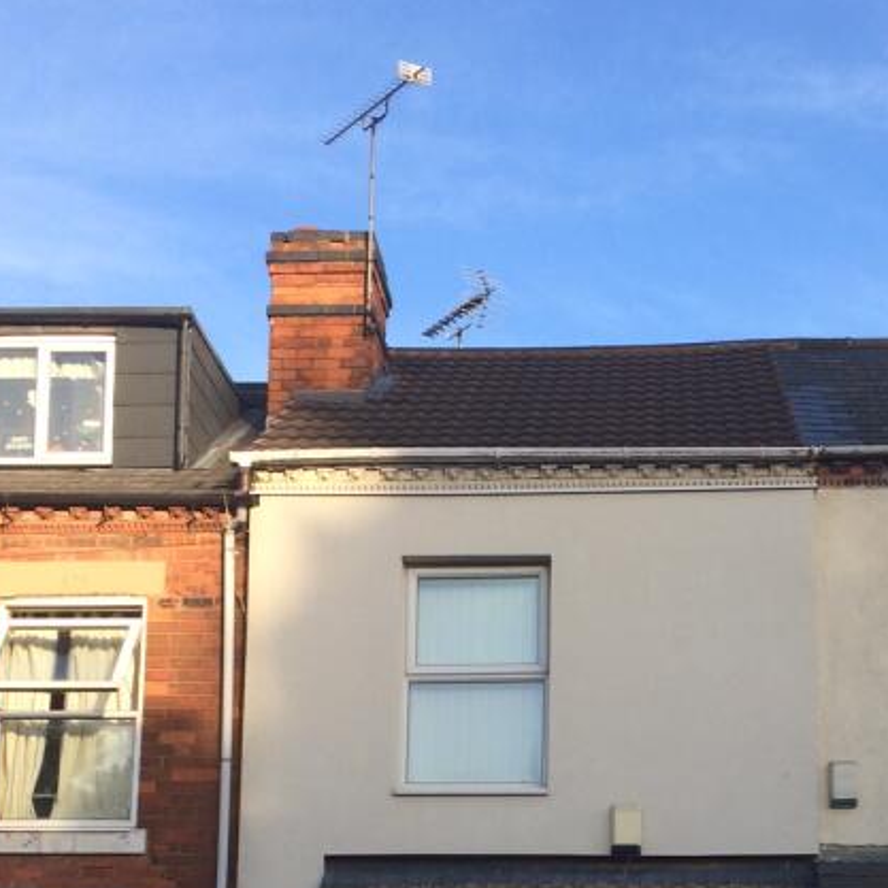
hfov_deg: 27.3
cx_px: 522
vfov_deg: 26.0
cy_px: 877
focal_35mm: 63
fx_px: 1828
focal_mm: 4.15
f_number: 2.2
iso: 32
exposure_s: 1/760
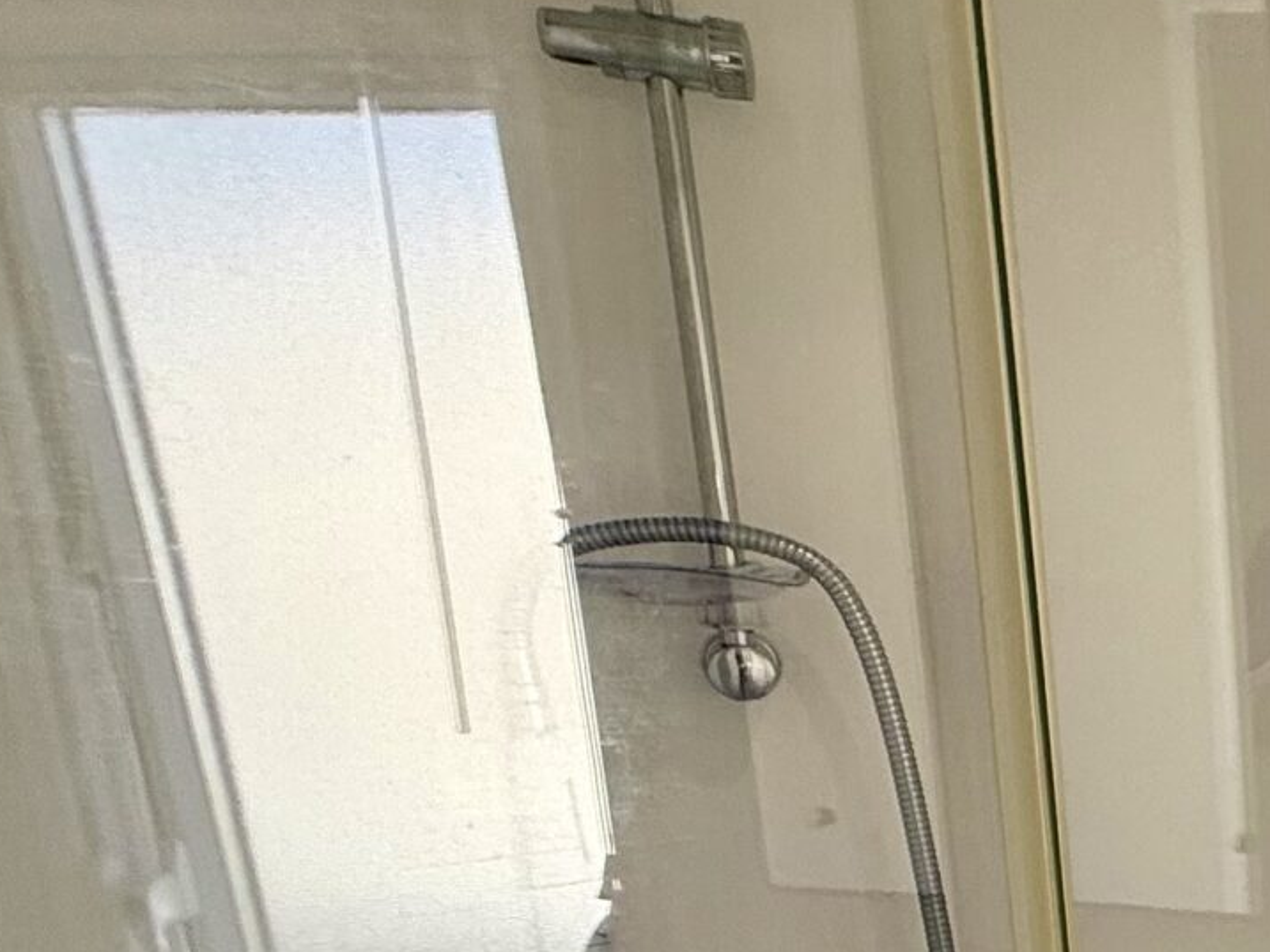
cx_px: 2127
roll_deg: -1.7
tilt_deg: -12.1
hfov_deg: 24.2
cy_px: 1023
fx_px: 1835
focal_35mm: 50
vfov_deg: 27.0
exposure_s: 1/252
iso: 64
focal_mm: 2.22
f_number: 2.2
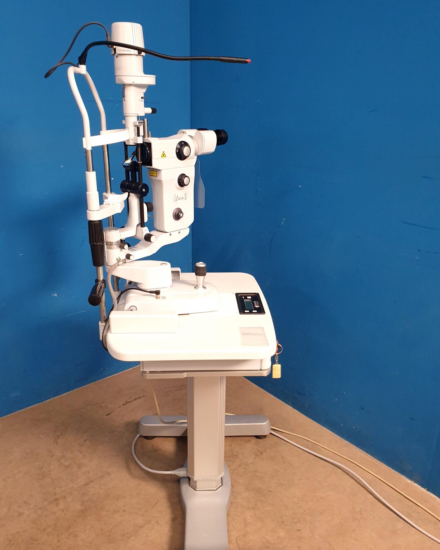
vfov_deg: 62.1
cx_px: 216
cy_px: 296
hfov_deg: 51.5
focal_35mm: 28
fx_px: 456
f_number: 2.4
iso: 320
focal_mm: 4.3
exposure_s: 1/20
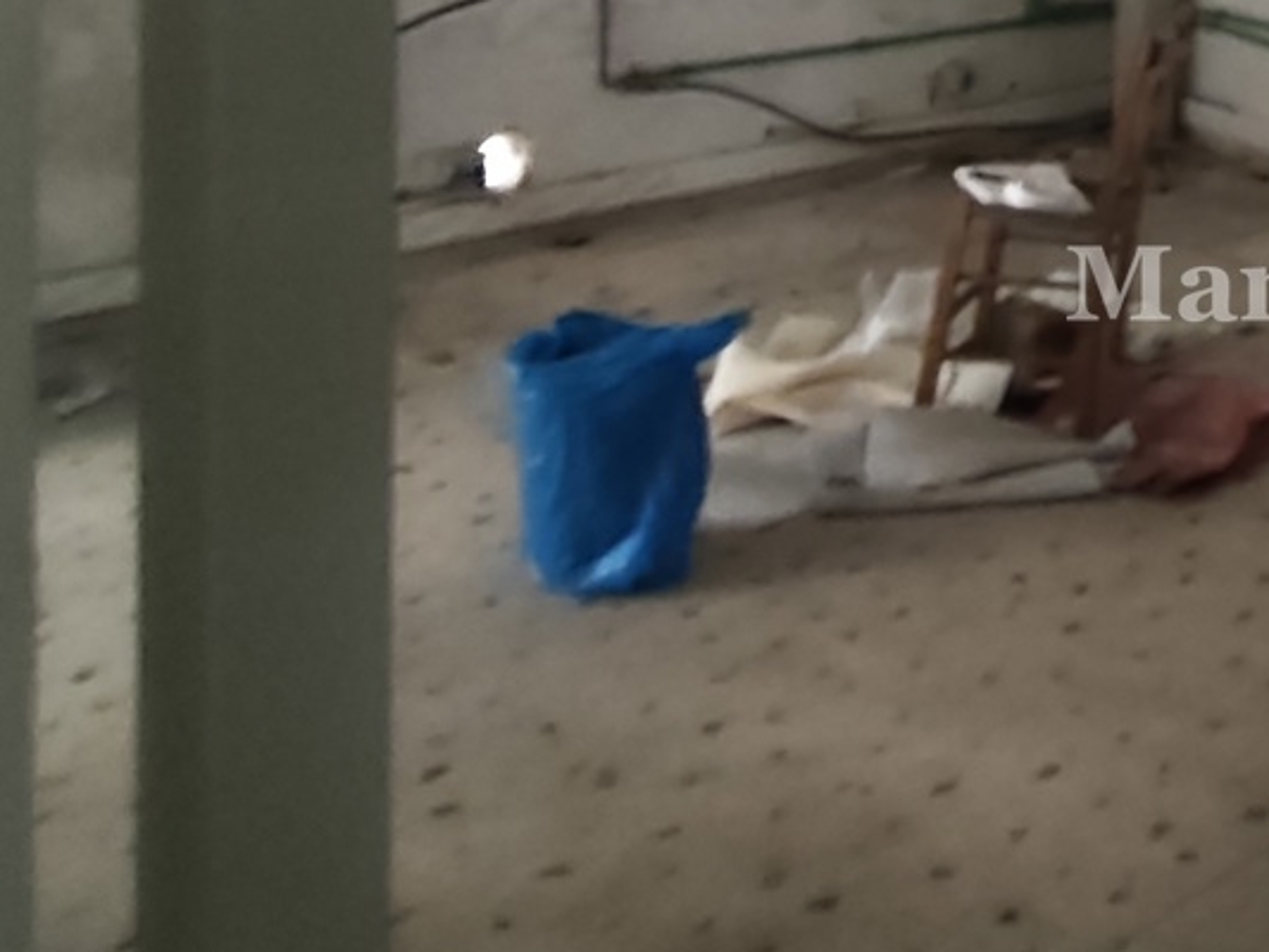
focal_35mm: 54
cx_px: 1659
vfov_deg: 24.2
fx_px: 1980
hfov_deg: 28.8
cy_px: -231
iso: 1600
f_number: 2.2
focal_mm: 1.67
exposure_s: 1/16.7
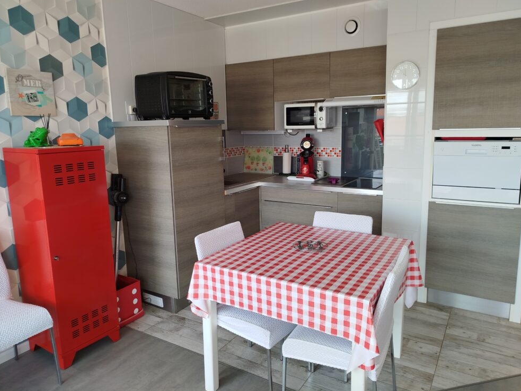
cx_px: 268
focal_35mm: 25
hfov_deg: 69.4
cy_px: 189
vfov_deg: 54.9
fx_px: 376
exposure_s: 1/100
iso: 64
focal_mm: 5.31
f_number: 1.7
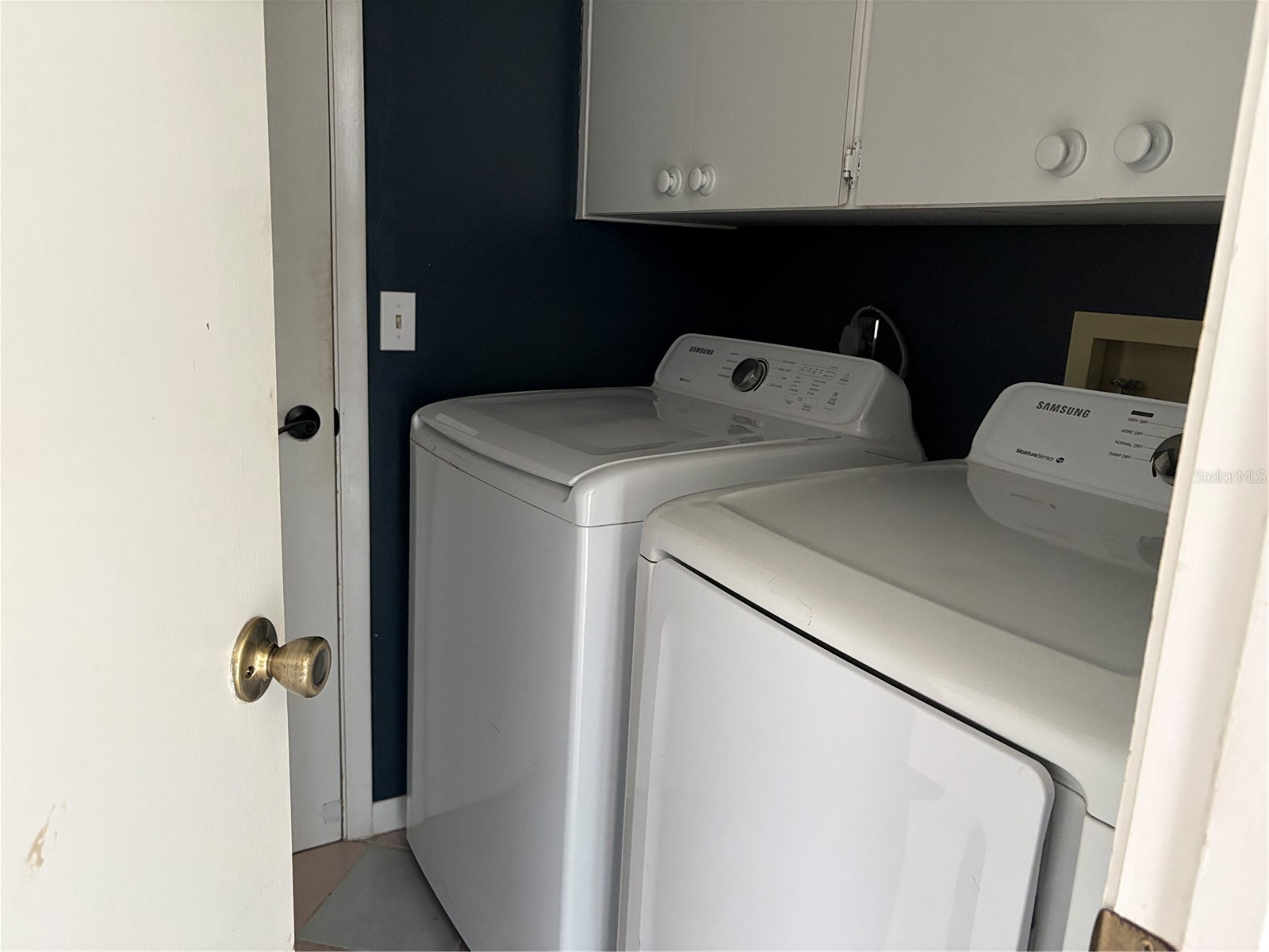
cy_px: 476
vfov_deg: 53.1
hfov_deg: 67.3
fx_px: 953
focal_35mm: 26
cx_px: 634
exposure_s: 1/60
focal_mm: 5.96
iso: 500
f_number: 1.6
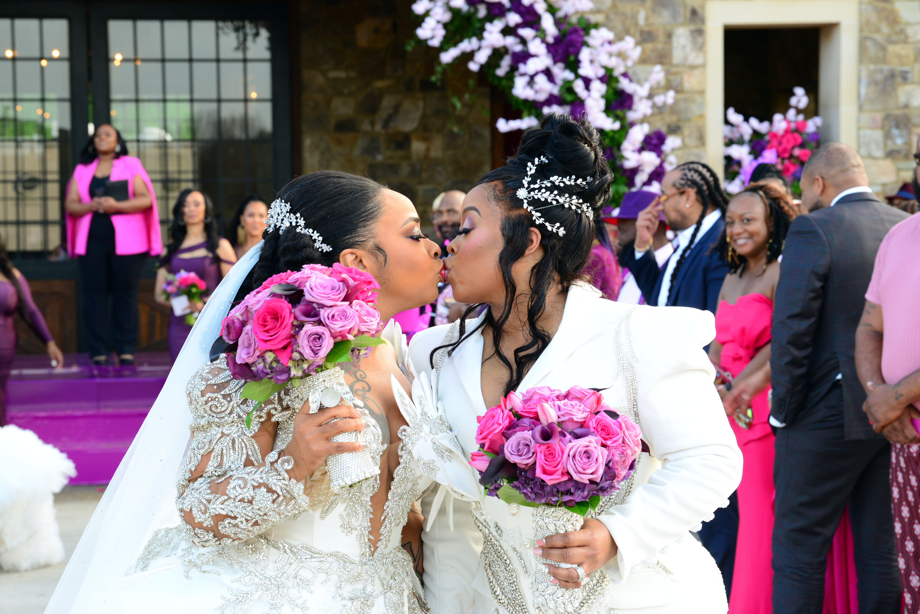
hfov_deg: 19.5
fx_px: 2684
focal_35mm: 105
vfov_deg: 13.1
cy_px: 307
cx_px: 460
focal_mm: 105
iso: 1000
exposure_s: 1/80
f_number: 10
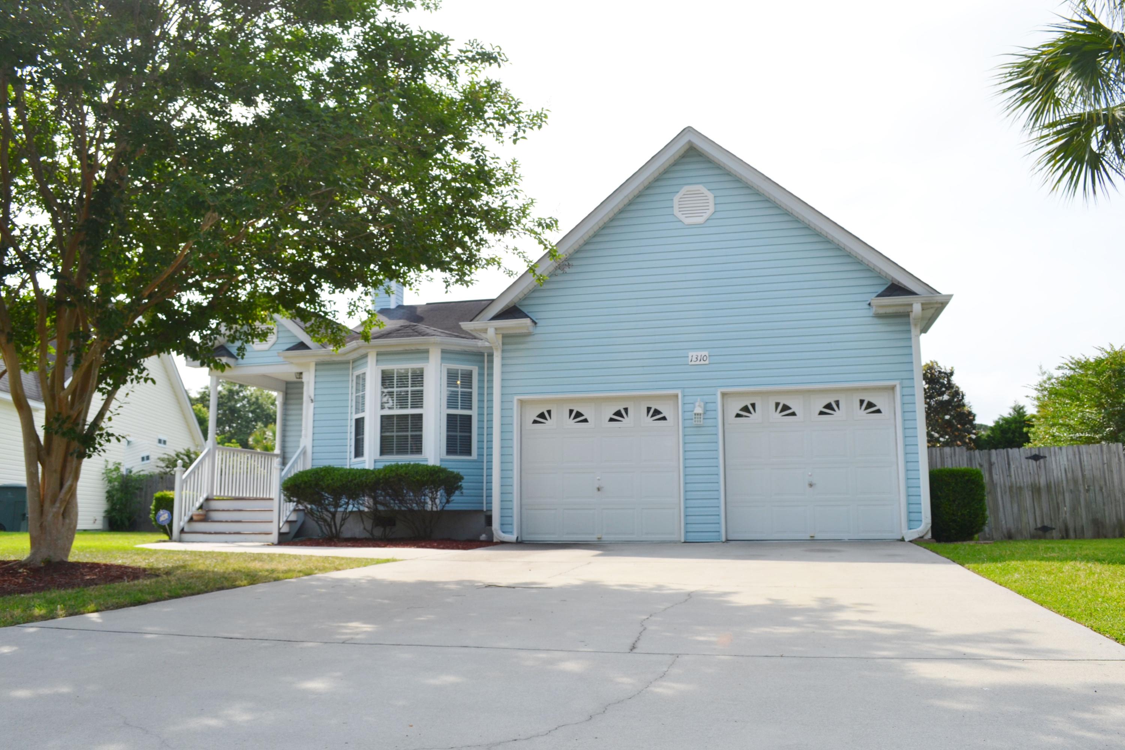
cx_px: 562
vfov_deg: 43.6
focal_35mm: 30
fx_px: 937
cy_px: 375
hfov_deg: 61.9
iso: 100
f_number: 8
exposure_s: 1/250
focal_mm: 20
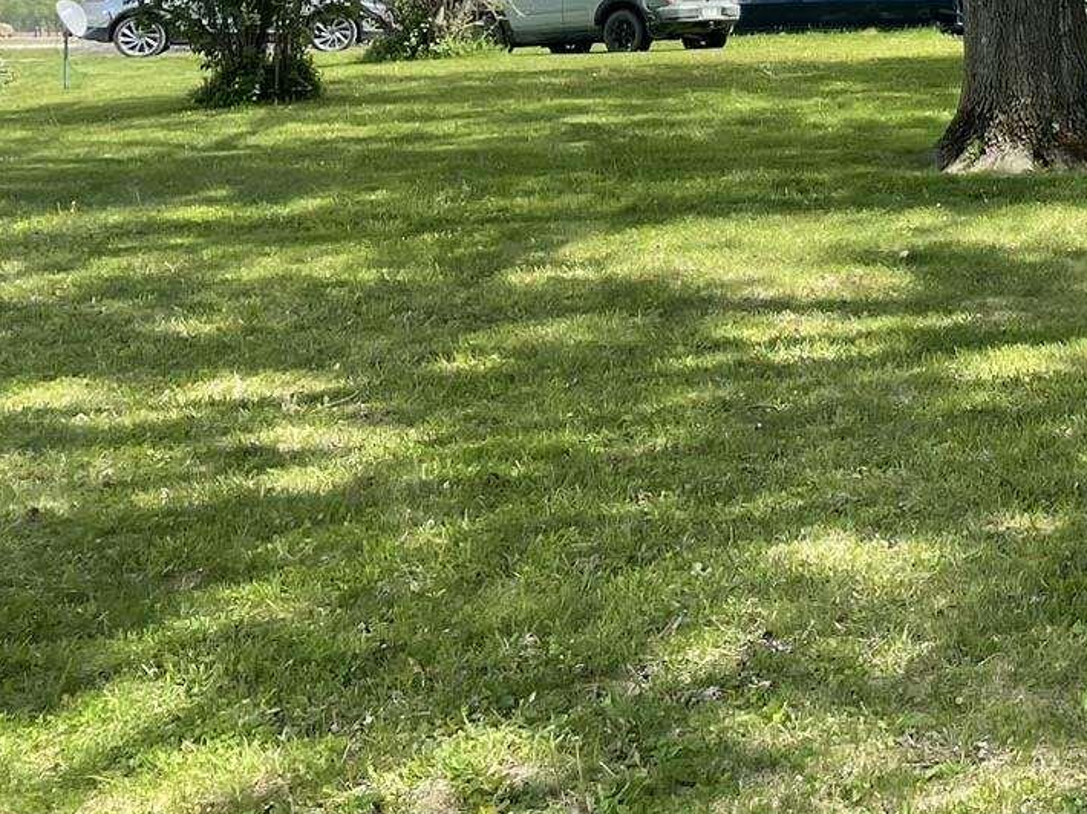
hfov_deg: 22.1
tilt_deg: +4.5
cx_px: 1565
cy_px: -150
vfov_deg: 18.6
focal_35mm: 75
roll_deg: +0.7
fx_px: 2354
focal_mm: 4.2
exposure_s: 1/2174
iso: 32
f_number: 1.6
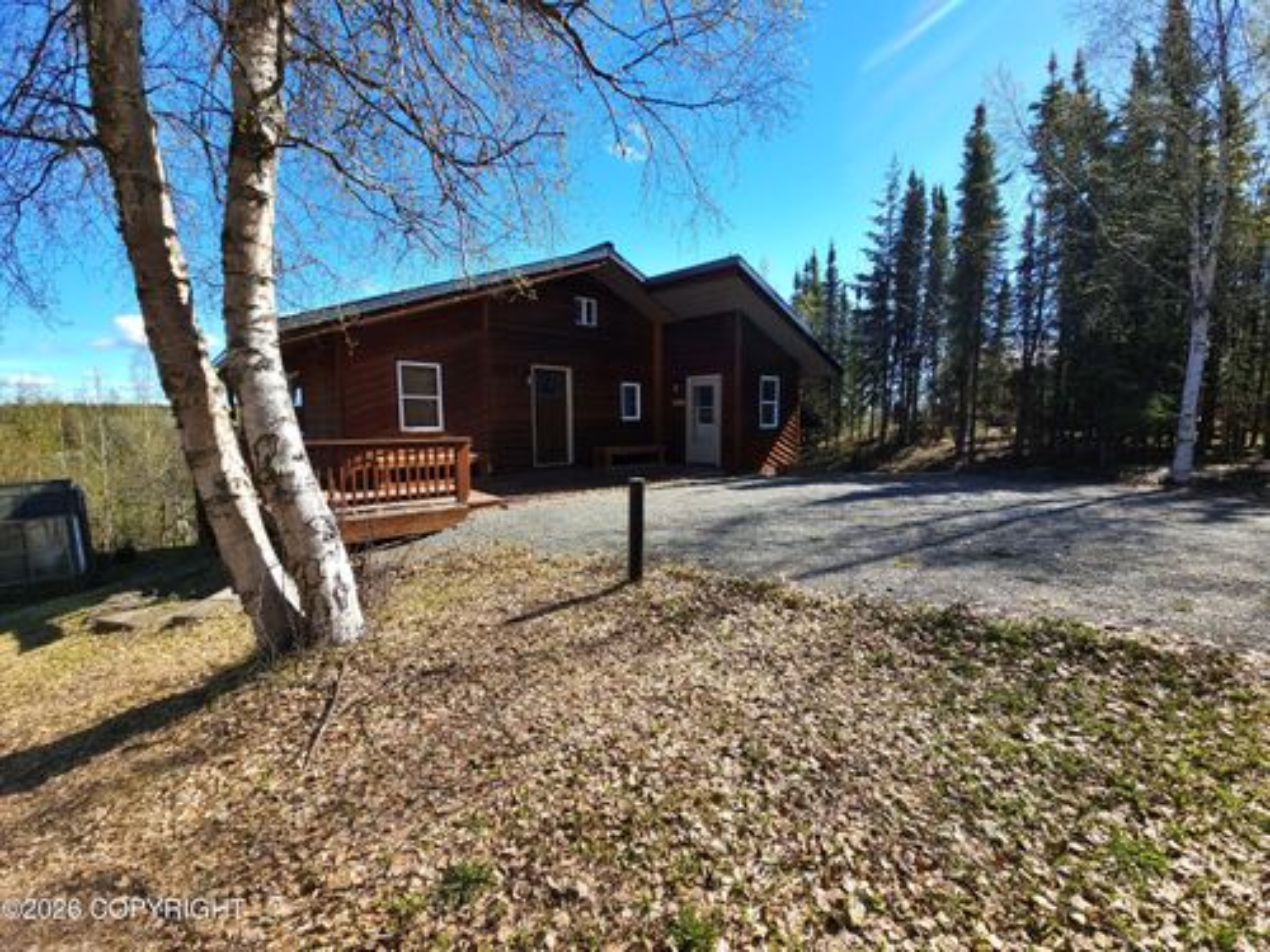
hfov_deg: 106.2
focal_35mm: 13
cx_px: 635
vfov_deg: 89.9
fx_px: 477
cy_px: 476
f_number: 2.2
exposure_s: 1/724
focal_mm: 2.2
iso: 50
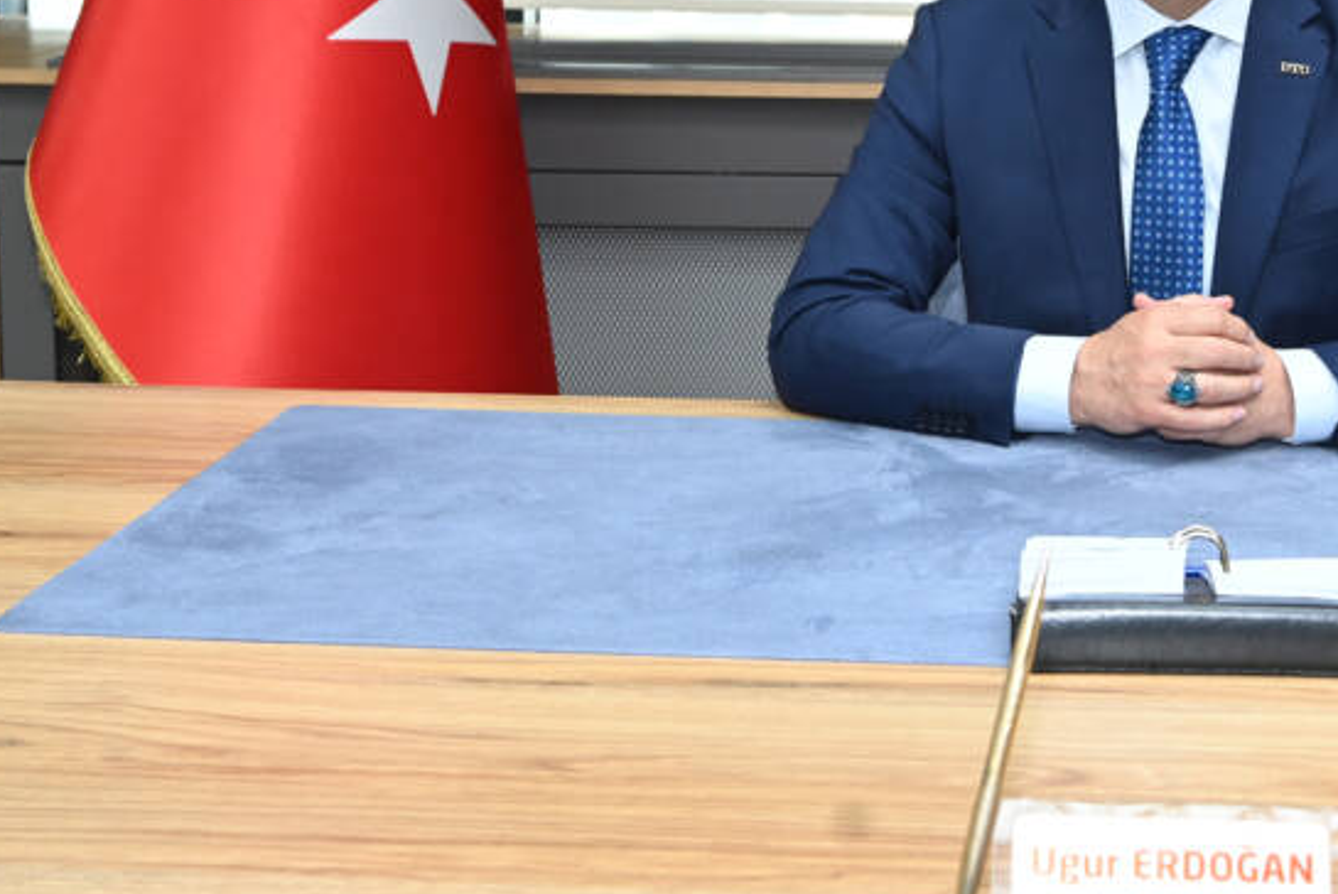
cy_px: 59
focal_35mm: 66
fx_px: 2454
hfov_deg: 29.8
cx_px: 1065
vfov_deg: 20.2
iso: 800
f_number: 5.6
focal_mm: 30
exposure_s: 1/60
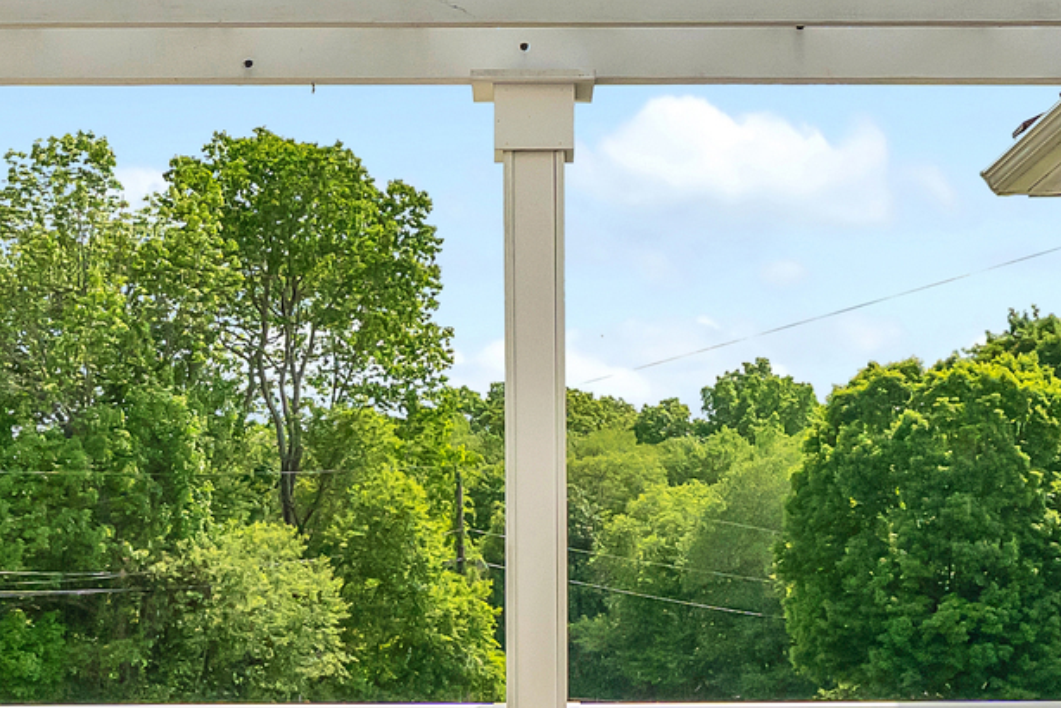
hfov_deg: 25.3
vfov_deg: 17.0
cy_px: 556
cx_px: 591
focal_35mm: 80
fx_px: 2359
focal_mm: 16
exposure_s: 1/2500
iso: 1600
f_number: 7.1
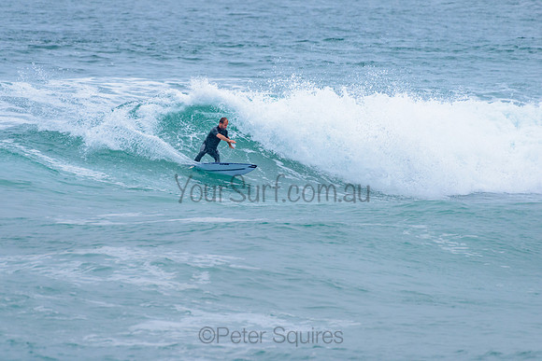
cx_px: 210
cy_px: 140
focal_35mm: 612
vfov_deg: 2.2
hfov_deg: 3.4
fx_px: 9215
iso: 1250
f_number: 5.6
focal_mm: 500
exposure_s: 1/2000
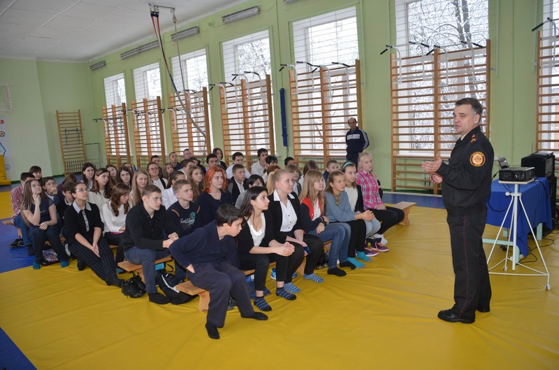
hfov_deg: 67.5
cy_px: 185
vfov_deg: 47.7
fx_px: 418
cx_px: 280
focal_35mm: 27
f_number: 3.5
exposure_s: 1/80
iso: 400
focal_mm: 18
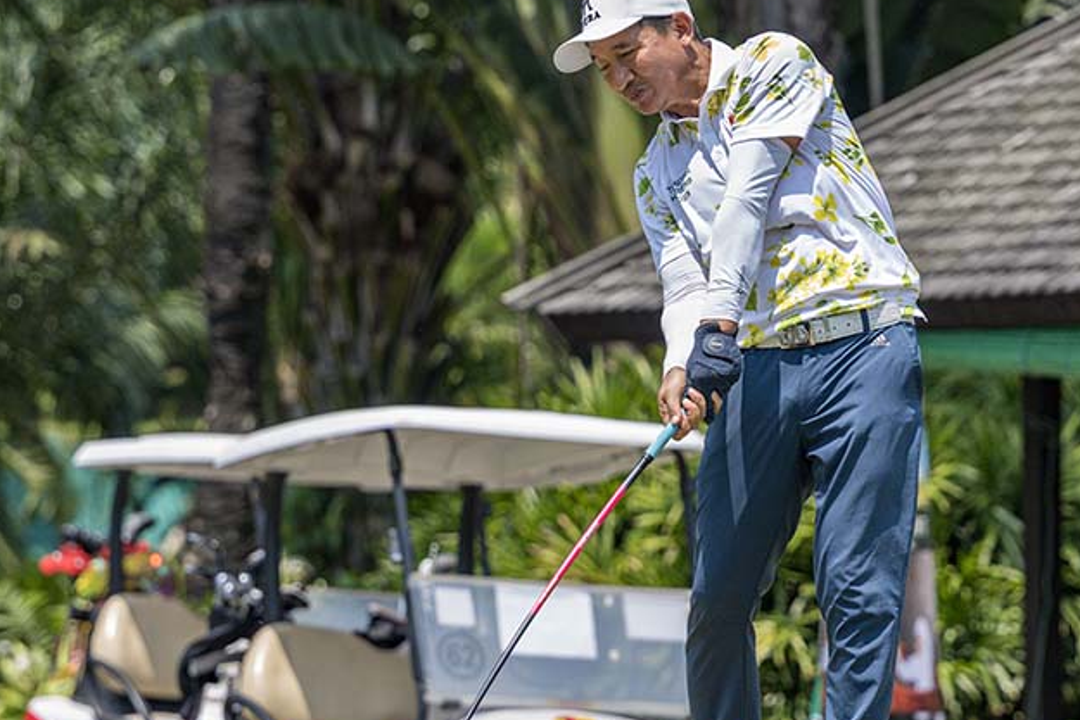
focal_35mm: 192
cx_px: 740
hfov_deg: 10.7
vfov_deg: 7.2
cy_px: 414
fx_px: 5761
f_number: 3.2
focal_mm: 125
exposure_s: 1/5000
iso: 640
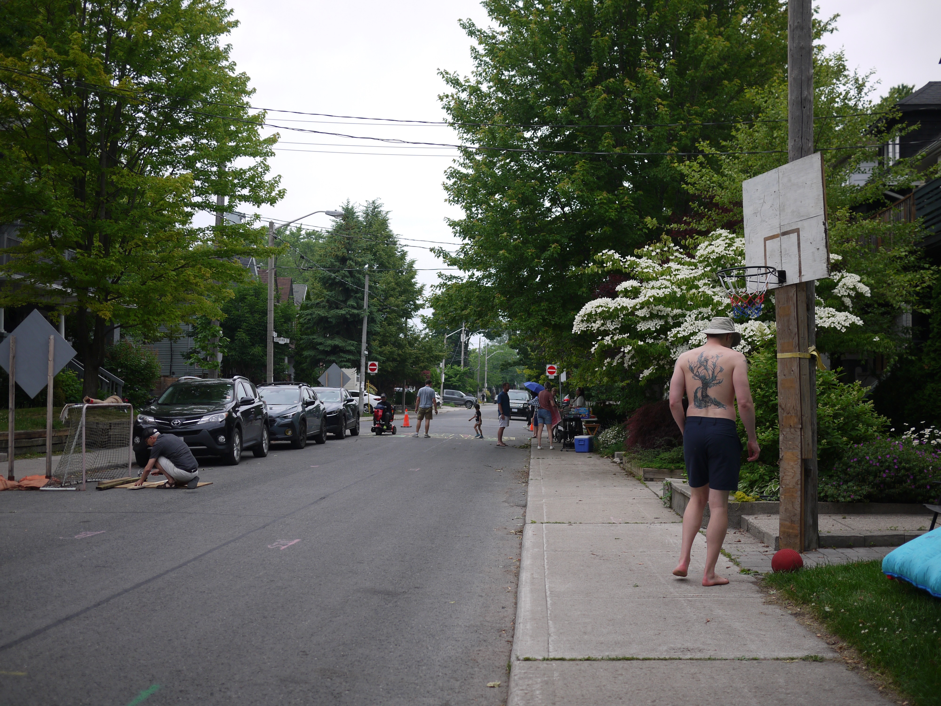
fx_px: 1087
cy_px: 353
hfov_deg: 46.8
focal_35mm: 40
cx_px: 470
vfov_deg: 36.0
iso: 100
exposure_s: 1/1000
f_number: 2
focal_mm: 20
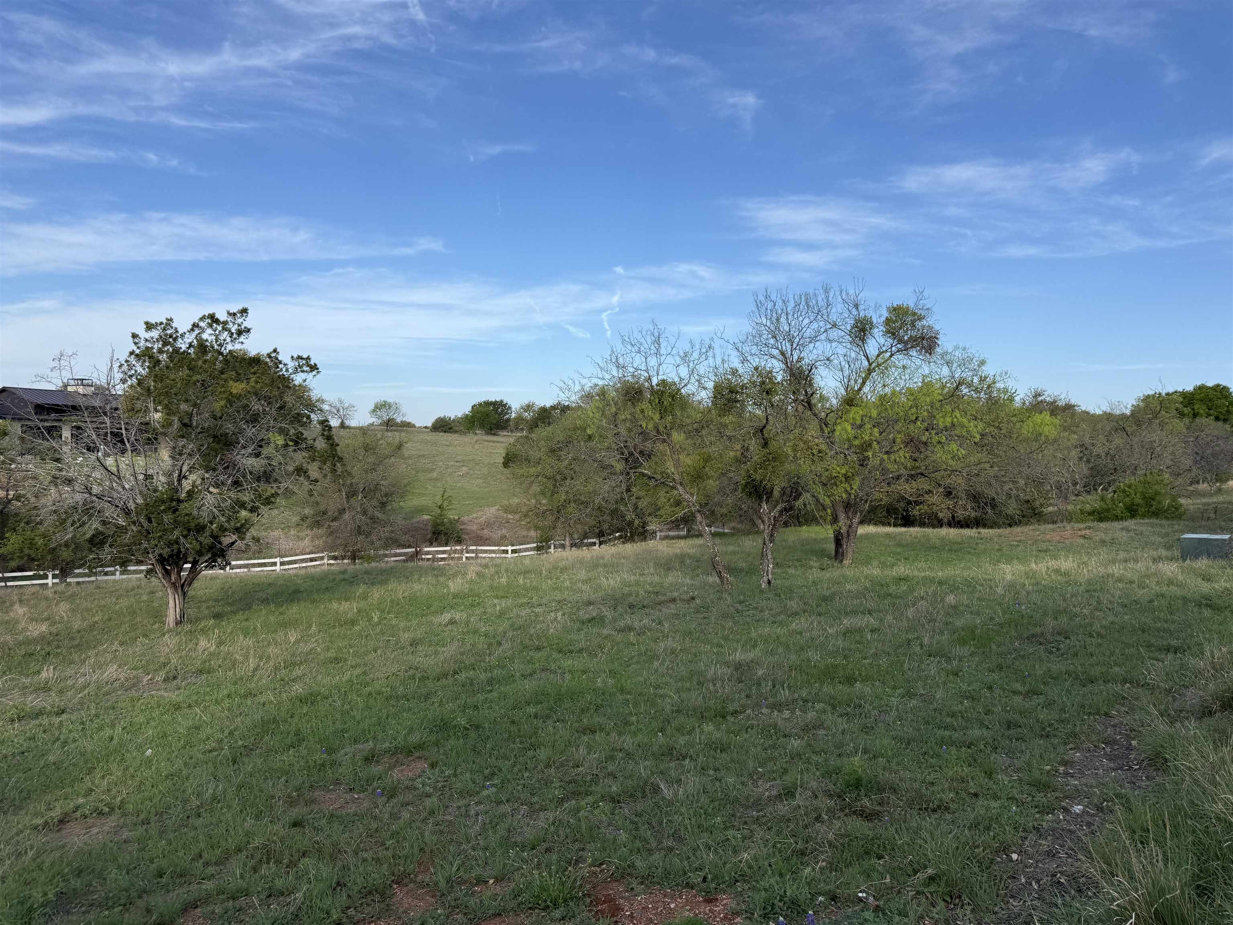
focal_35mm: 24
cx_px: 616
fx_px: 855
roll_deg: -1.1
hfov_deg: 71.6
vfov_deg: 56.8
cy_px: 462
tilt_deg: -0.9
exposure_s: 1/3279
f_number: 1.78
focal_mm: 6.76
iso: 80
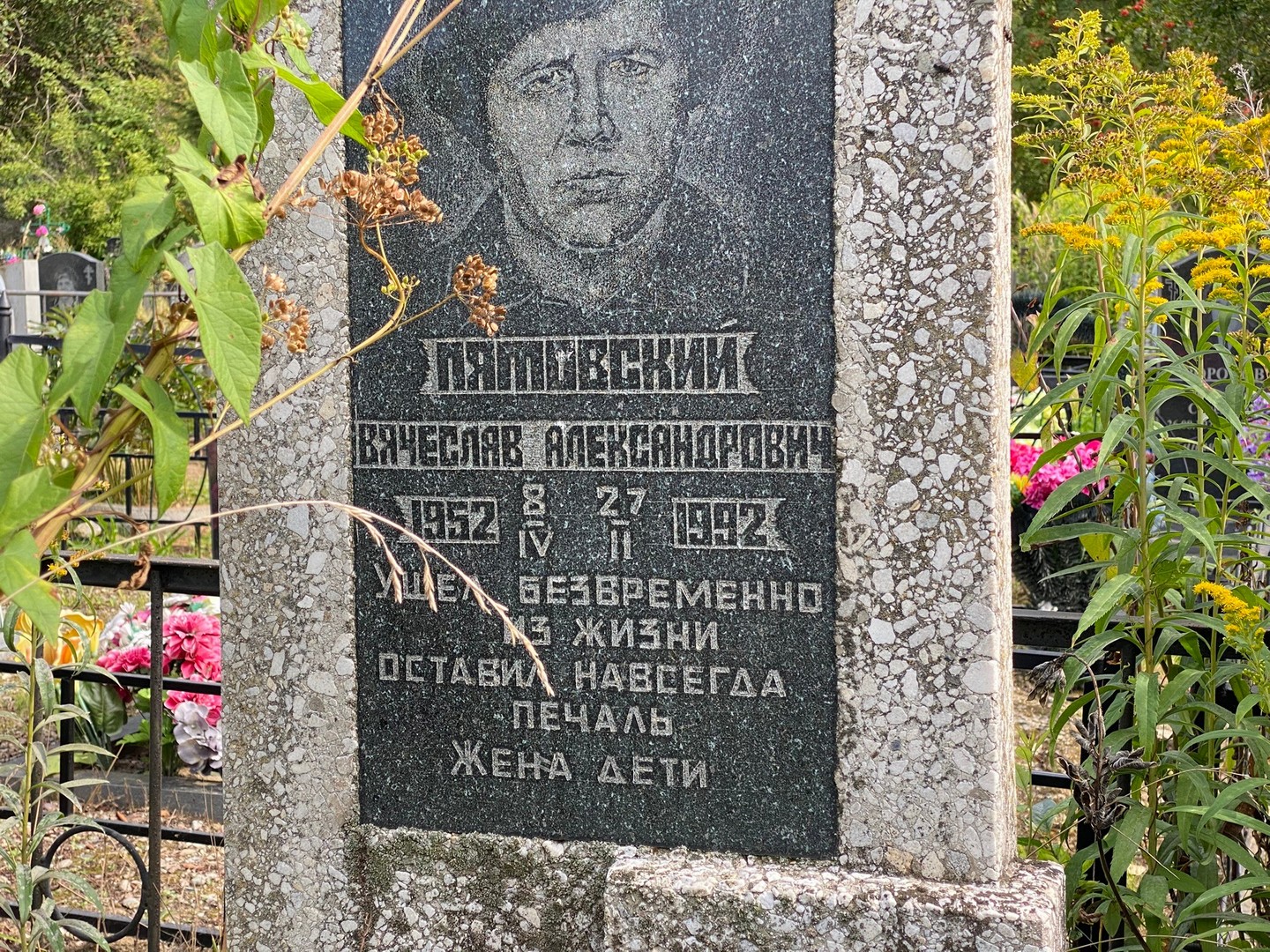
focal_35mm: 52
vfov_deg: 28.0
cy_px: 476
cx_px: 635
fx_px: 1908
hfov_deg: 36.8
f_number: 2
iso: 20
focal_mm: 6
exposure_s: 1/206
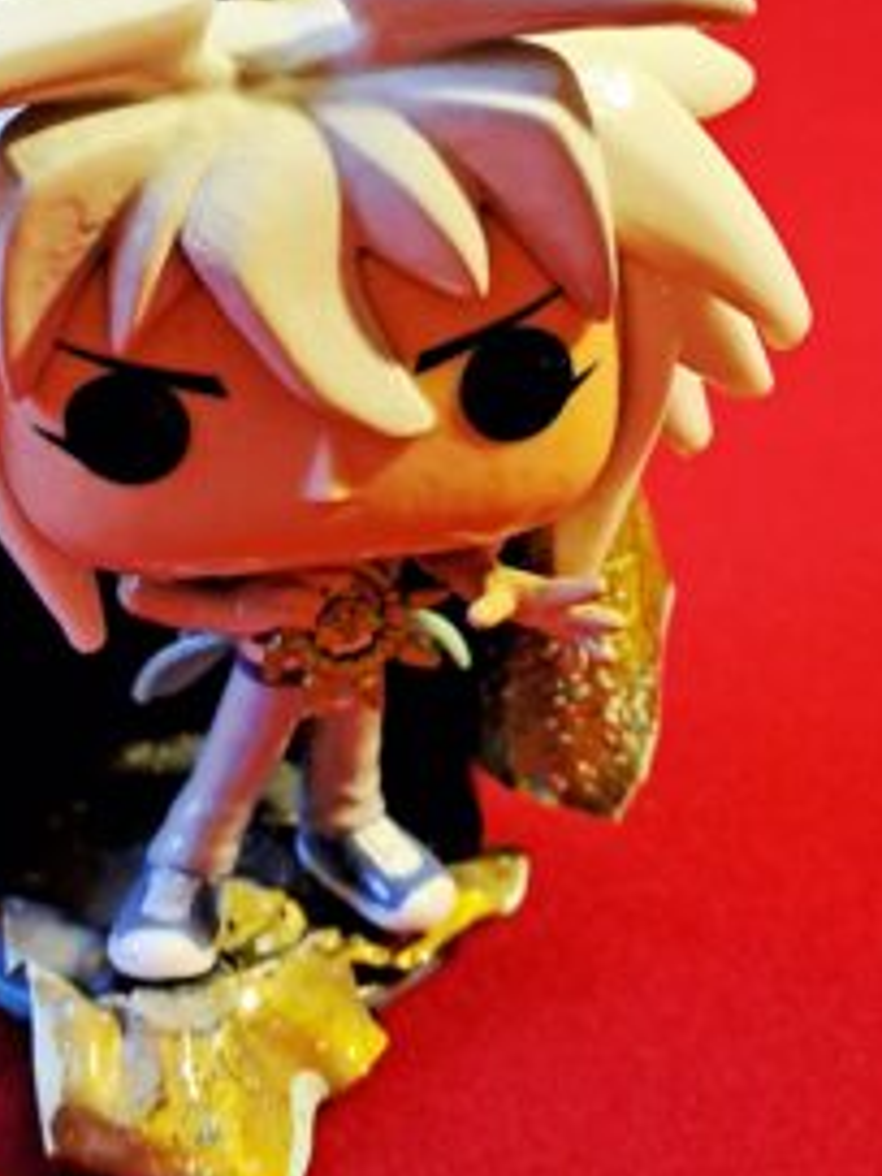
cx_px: 246
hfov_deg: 29.3
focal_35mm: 49
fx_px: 1665
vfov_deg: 37.4
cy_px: 223
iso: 320
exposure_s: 1/25
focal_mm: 4.65
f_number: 1.8
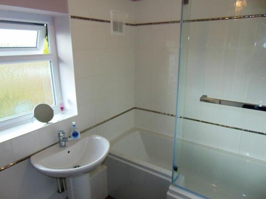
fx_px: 192
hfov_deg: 69.4
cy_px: 100
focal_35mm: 25
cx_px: 133
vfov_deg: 54.9
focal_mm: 4.5
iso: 80
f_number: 3
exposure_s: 1/60
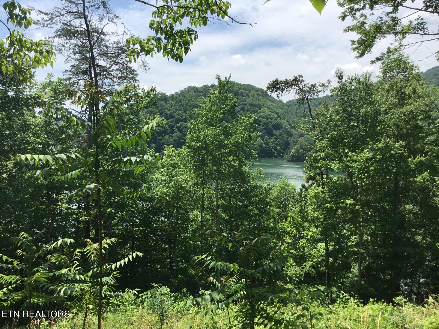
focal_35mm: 31
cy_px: 164
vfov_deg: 45.4
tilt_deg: -3.1
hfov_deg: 58.4
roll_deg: -1.2
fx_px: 393
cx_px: 220
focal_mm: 3.3
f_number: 2.4
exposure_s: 1/1253
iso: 25
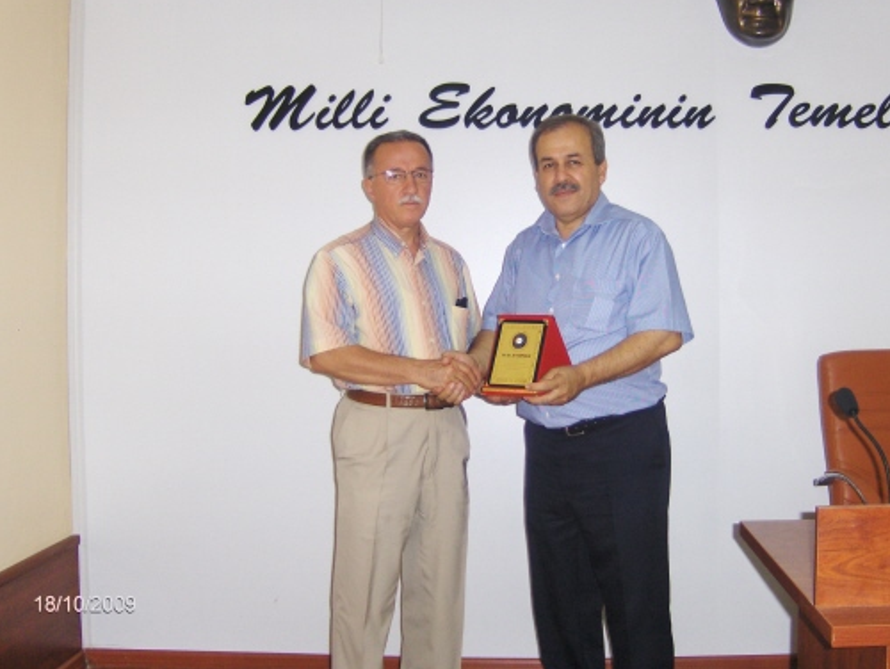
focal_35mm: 42
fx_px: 1081
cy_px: 291
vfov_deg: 34.4
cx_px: 502
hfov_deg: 44.7
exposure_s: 1/60
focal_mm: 7.5
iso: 100
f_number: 2.8
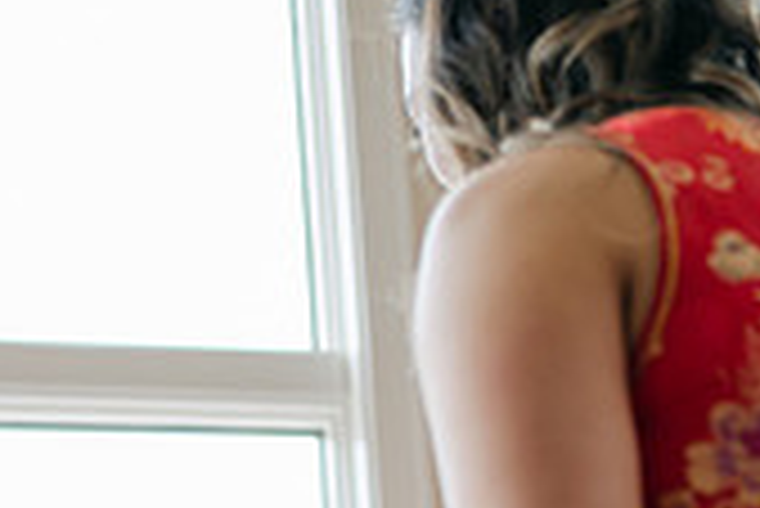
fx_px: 2599
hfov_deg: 16.5
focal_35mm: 123
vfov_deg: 10.7
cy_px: 805
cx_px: 139
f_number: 1.4
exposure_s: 1/1000
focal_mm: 35
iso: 100
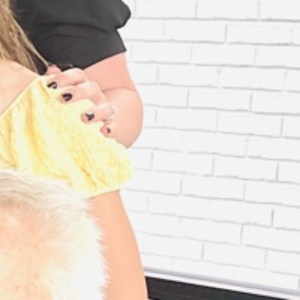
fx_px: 1804
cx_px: -852
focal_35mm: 184
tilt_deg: -12.9
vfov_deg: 9.4
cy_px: 378
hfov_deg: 7.3
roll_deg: +2.4
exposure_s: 1/122
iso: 50
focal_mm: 5.1
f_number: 1.6
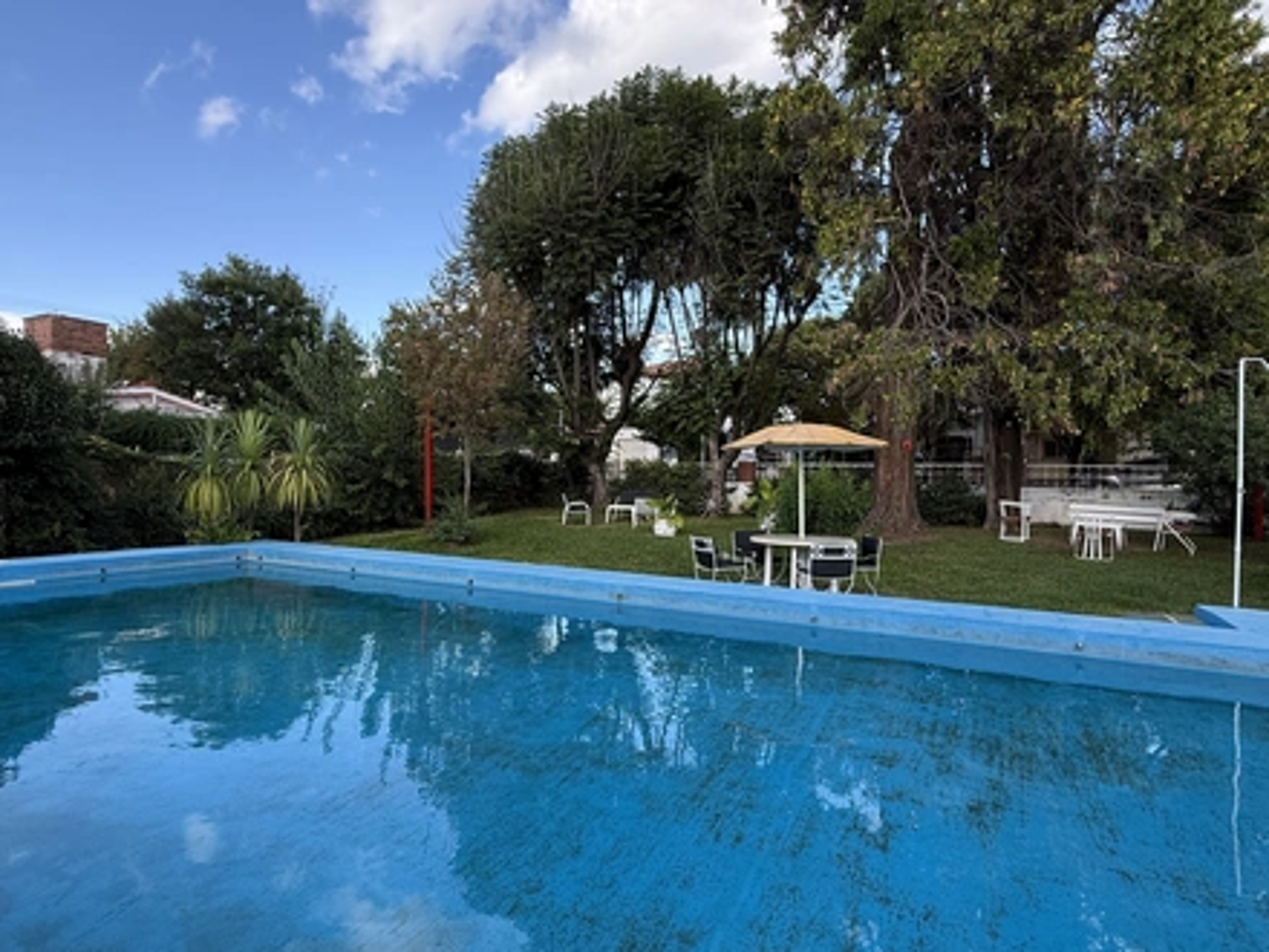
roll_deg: -0.4
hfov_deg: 102.1
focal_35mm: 14
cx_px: 634
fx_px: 513
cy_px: 476
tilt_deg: +0.0
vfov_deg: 85.7
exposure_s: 1/294
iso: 64
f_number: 2.2
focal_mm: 2.22
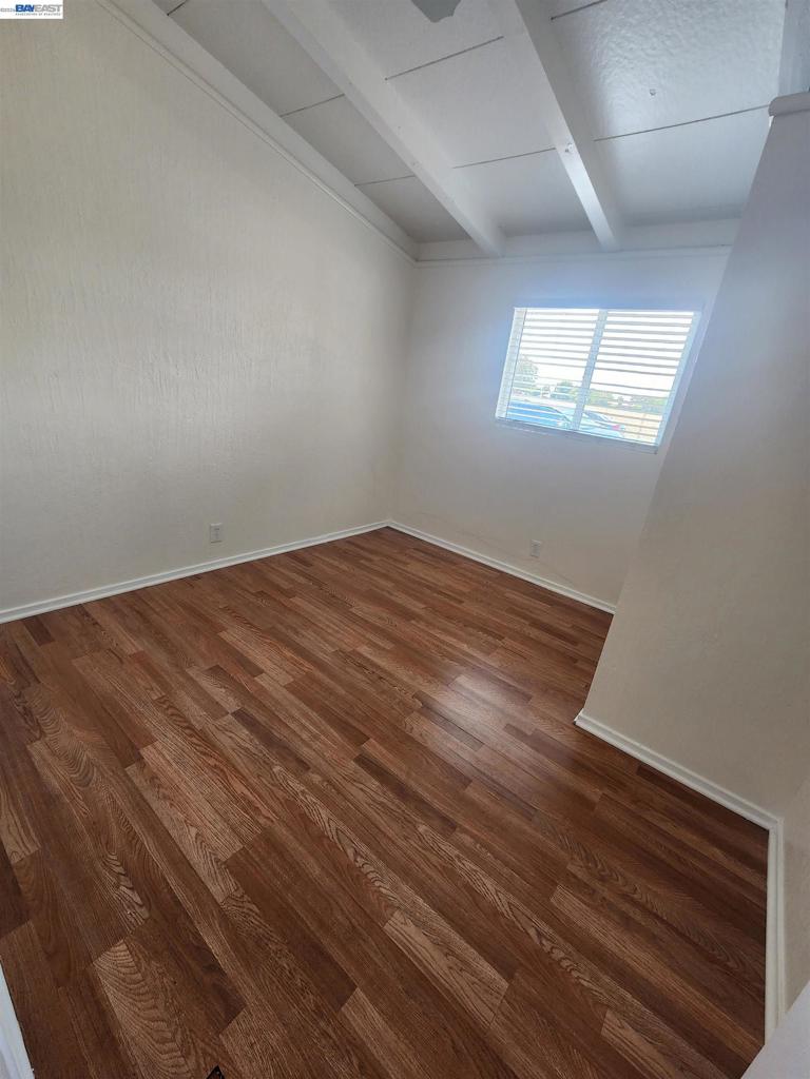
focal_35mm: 13
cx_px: 405
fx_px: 406
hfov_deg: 89.9
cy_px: 540
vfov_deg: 106.2
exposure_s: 1/60
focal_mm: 2.2
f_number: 2.2
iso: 125
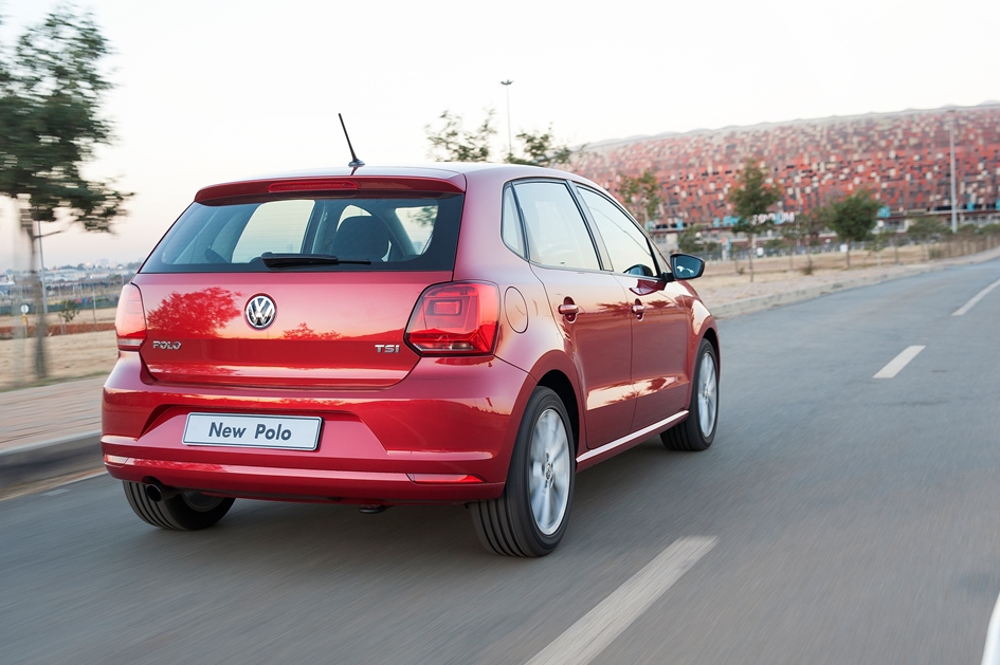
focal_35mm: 52
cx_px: 470
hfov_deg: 38.2
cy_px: 330
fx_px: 1444
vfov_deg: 26.0
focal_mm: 48
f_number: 4.5
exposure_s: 1/50
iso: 320
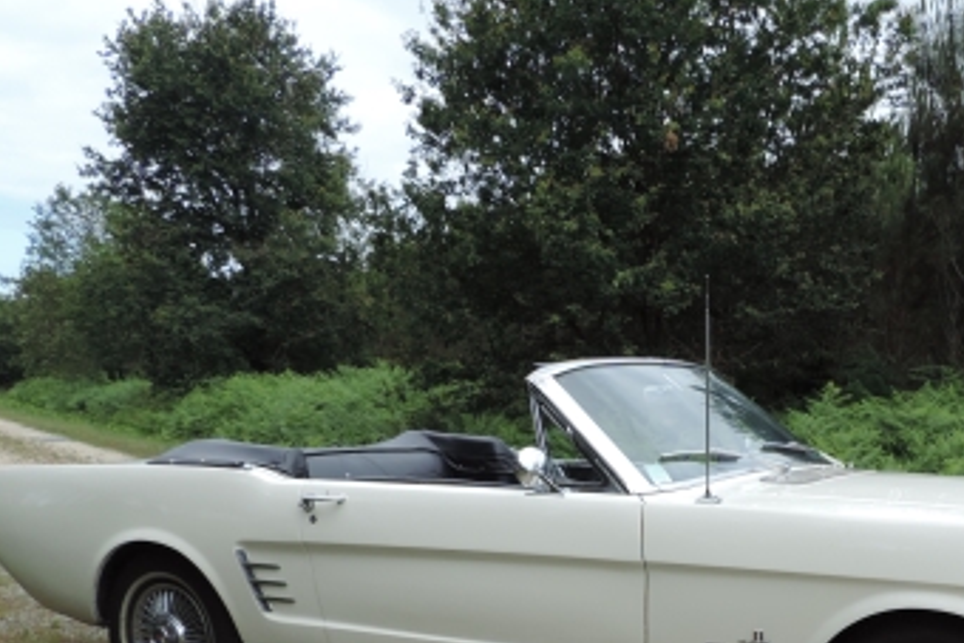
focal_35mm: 44
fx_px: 1179
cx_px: 700
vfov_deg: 29.1
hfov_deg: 43.3
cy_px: 603
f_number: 3
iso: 80
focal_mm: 4.3
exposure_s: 1/640
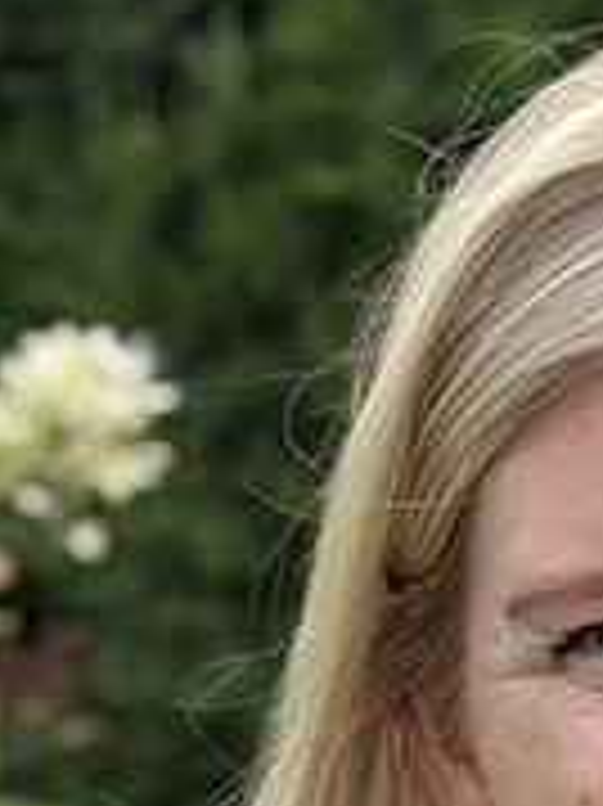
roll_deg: -0.3
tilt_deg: -11.5
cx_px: 720
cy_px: 1779
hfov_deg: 4.6
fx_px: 7488
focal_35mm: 322
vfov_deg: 6.0
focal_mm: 6.76
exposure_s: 1/364
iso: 64
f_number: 1.78
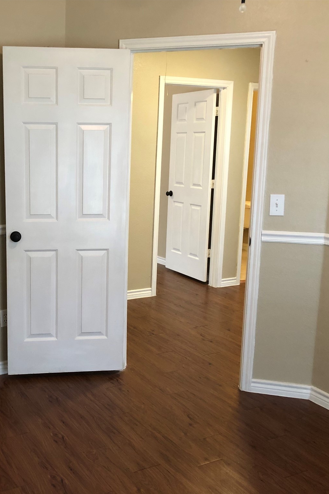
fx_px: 534
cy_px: 247
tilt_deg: -9.9
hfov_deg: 33.3
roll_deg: +0.7
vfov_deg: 49.5
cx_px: 69
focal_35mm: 39
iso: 64
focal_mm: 4
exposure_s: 1/15
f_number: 1.8
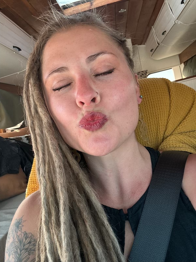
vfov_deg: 60.0
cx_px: 98
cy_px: 131
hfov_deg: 46.8
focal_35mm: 30
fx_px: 226
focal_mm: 2.69
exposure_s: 1/121
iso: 64
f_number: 1.9
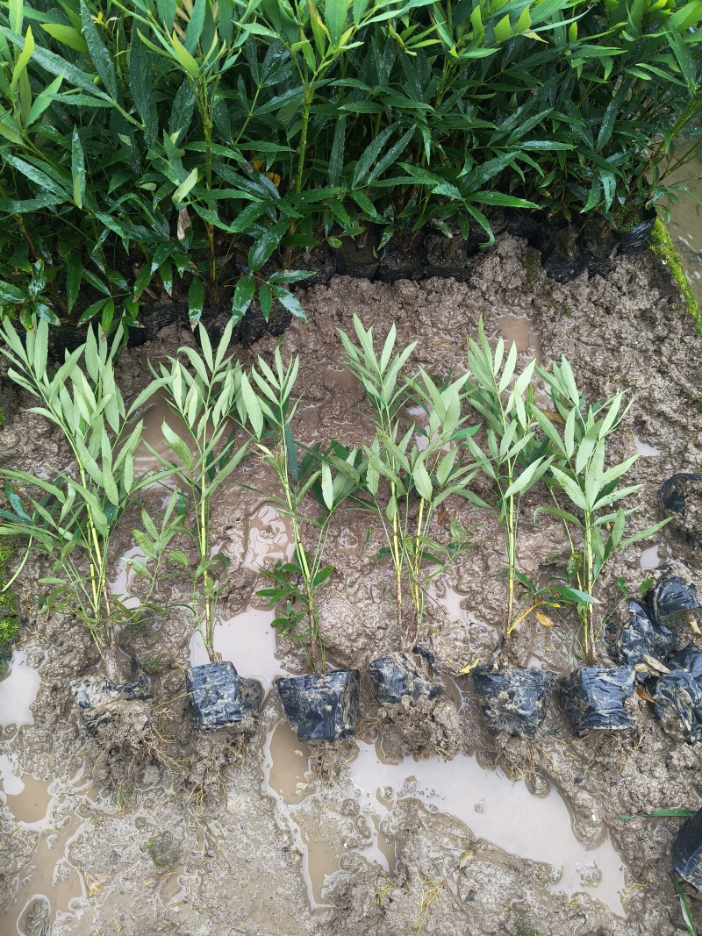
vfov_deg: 67.3
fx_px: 703
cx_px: 351
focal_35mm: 26
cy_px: 468
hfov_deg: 53.1
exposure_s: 1/100
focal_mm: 4.84
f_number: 1.8
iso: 400
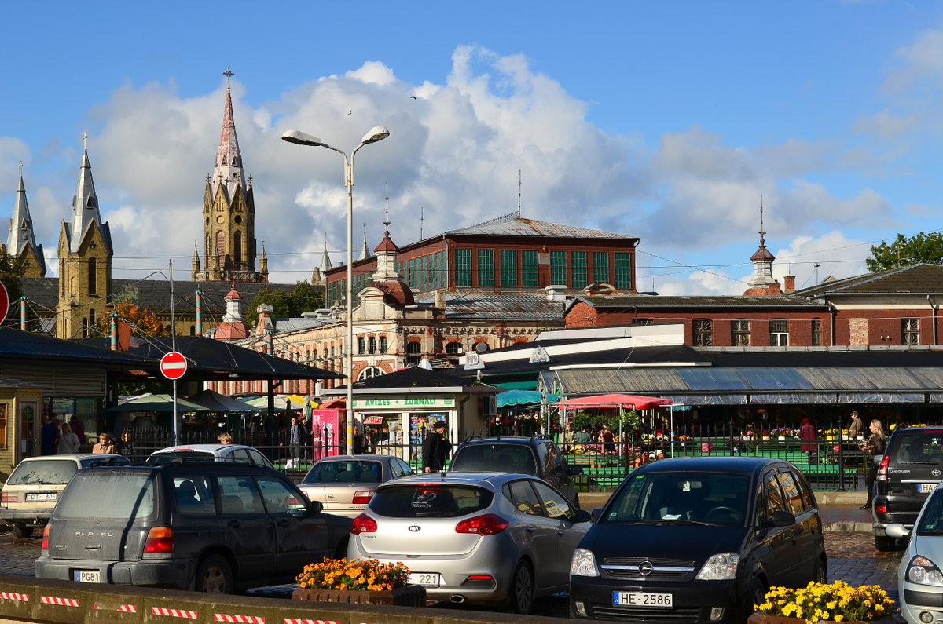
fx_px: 1765
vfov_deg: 20.1
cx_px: 472
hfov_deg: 29.9
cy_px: 312
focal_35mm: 68
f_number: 10
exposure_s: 1/400
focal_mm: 45
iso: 100
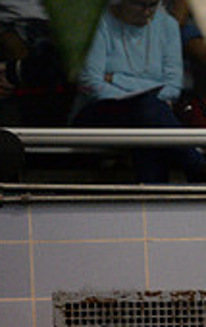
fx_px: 4183
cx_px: 518
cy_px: 365
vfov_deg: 4.5
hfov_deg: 2.8
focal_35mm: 468
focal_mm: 135
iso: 6400
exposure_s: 1/800
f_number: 2.8
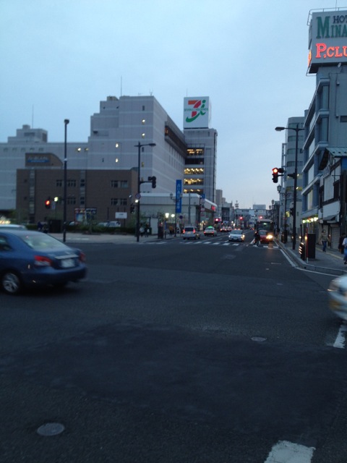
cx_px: 174
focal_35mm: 35
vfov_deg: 52.6
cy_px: 232
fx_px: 468
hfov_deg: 40.7
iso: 64
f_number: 2.4
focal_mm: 4.28
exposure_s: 1/30
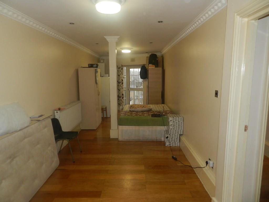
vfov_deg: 58.9
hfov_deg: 73.9
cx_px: 134
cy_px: 101
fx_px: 179
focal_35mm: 23
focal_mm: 4
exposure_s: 1/30
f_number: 3.4
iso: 200
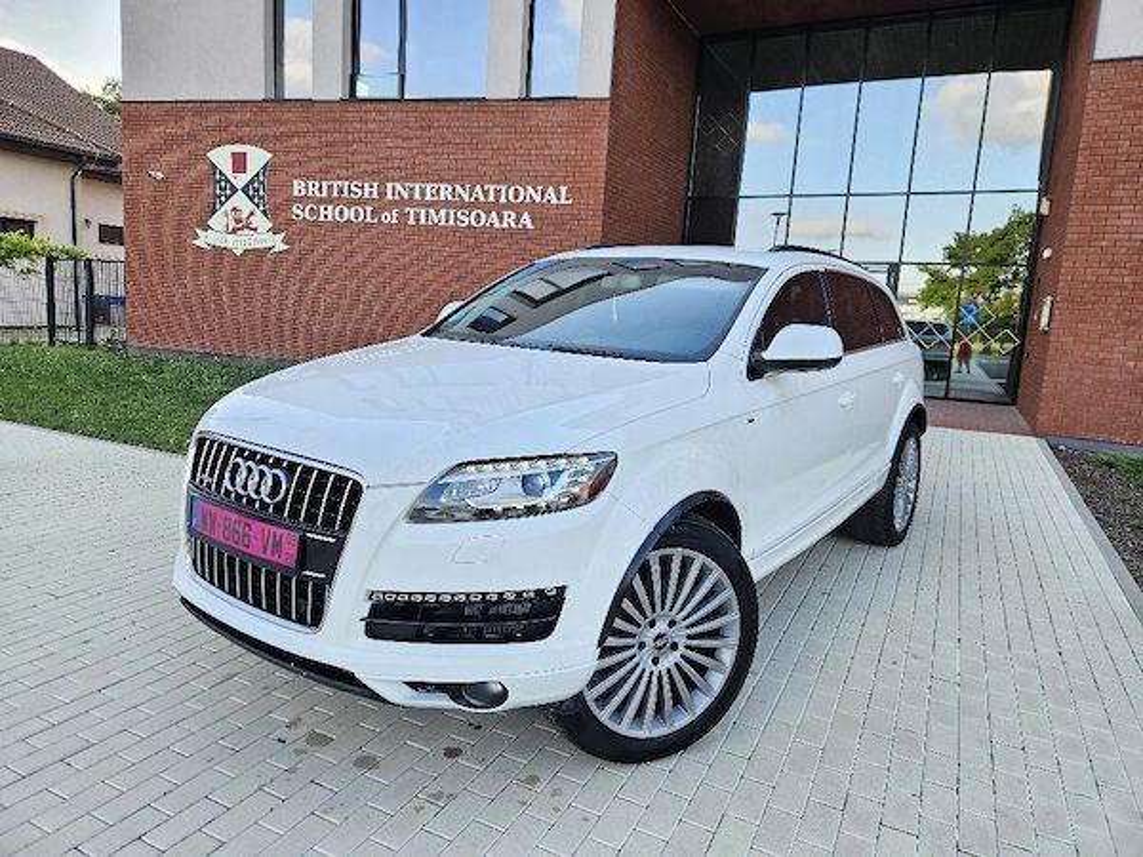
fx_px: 759
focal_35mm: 23
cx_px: 572
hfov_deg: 73.9
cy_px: 428
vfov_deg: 58.9
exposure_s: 1/217
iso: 40
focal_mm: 5.4
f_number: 1.8
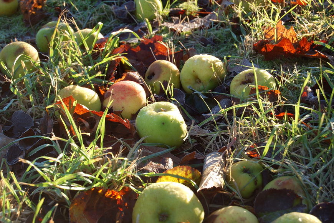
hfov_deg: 24.6
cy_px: 112
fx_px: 765
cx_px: 167
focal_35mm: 82
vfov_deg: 16.6
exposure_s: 1/160
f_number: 6.3
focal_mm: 55
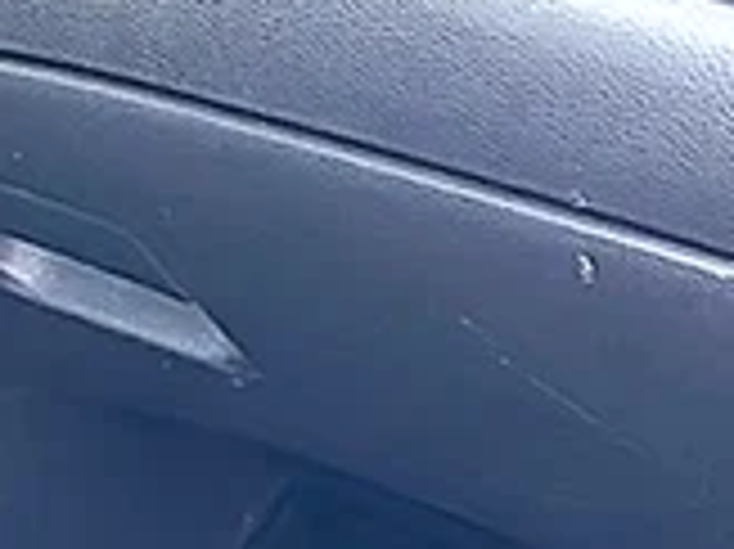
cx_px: -680
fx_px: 3454
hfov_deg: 11.1
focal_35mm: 163
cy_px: -142
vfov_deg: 9.0
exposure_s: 1/321
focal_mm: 6.86
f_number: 1.78
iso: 80
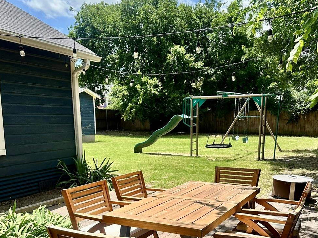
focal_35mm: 38
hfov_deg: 49.0
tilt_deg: -10.0
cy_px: 185
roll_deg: -0.6
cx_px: 162
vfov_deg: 36.6
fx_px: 349
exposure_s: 1/3155
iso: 80
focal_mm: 6.86
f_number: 1.78
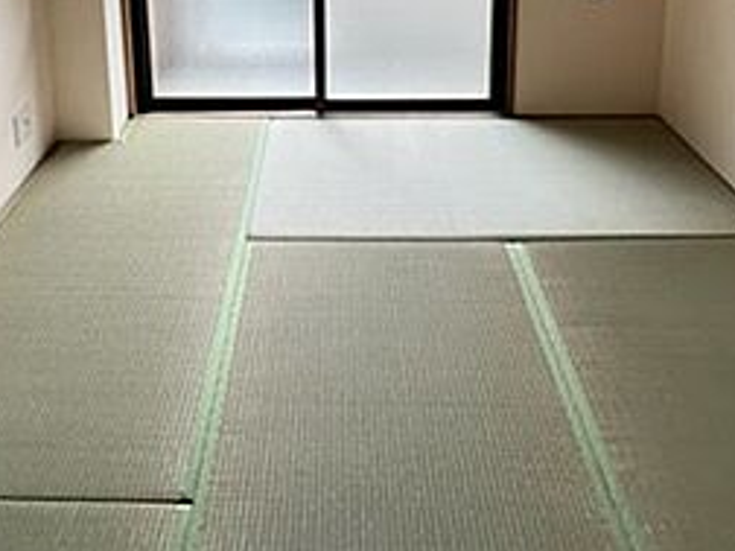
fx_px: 658
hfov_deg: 58.2
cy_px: -70
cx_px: 324
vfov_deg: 37.3
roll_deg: +0.3
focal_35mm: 31
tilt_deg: -10.7
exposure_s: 1/121
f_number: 1.8
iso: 250
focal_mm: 1.57
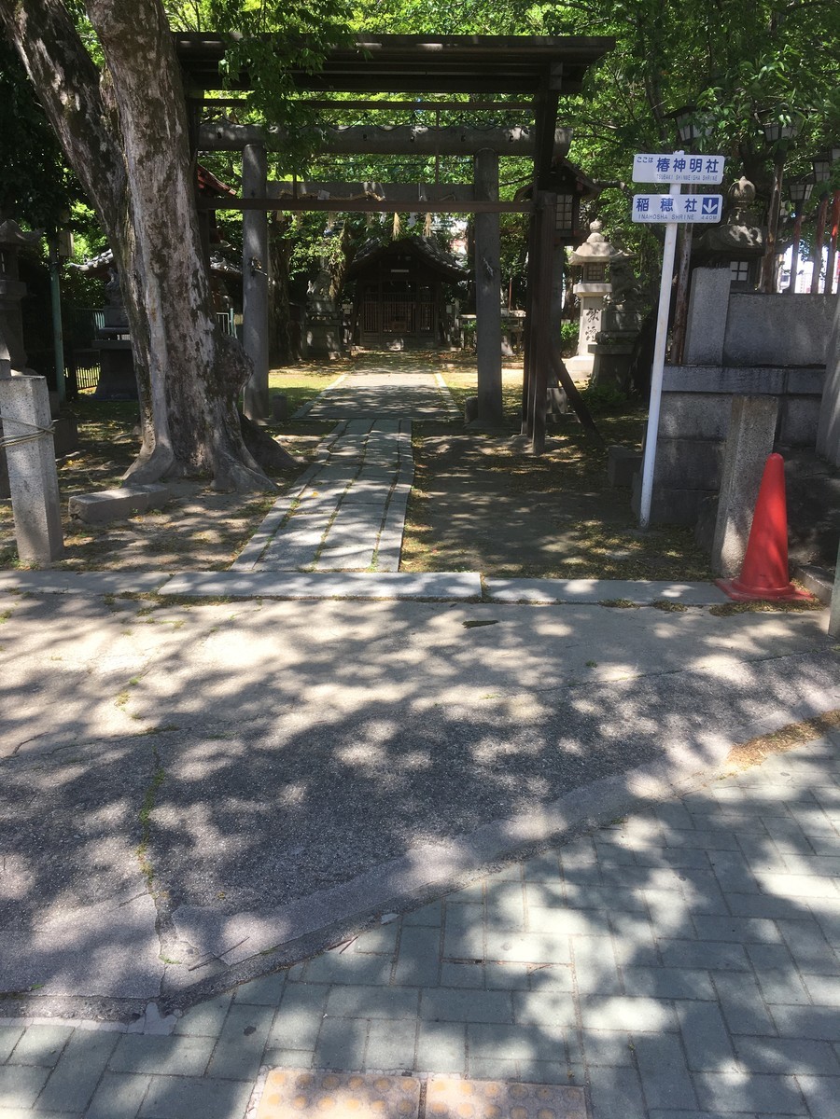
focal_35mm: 29
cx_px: 420
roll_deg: +0.4
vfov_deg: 61.7
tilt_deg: -15.0
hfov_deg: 48.2
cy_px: 560
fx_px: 938
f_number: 2.2
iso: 25
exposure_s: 1/403
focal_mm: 4.15
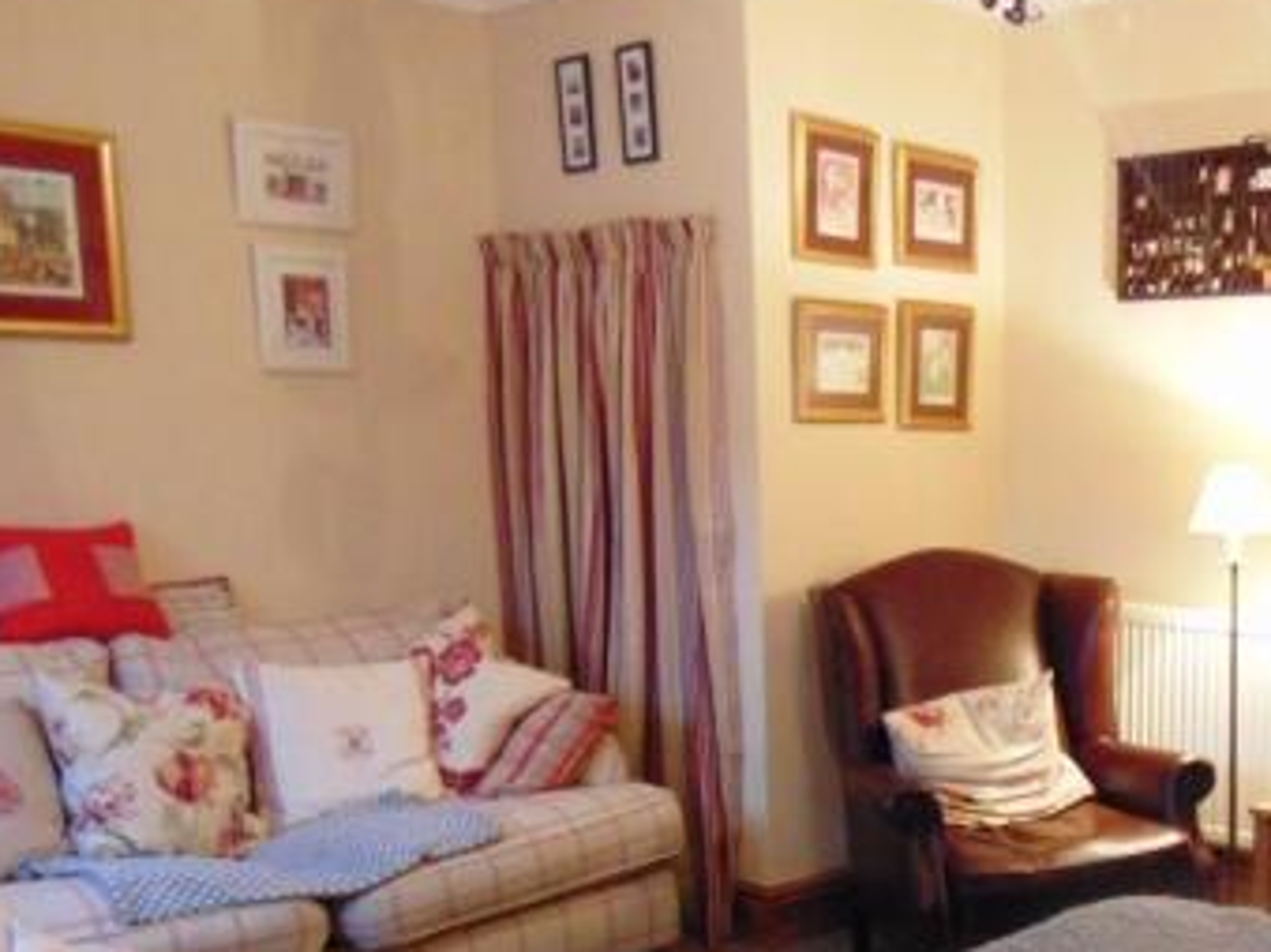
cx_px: 992
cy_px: 763
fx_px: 1578
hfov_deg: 42.2
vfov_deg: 32.6
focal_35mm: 43
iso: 400
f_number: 3
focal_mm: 4.5
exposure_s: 1/20
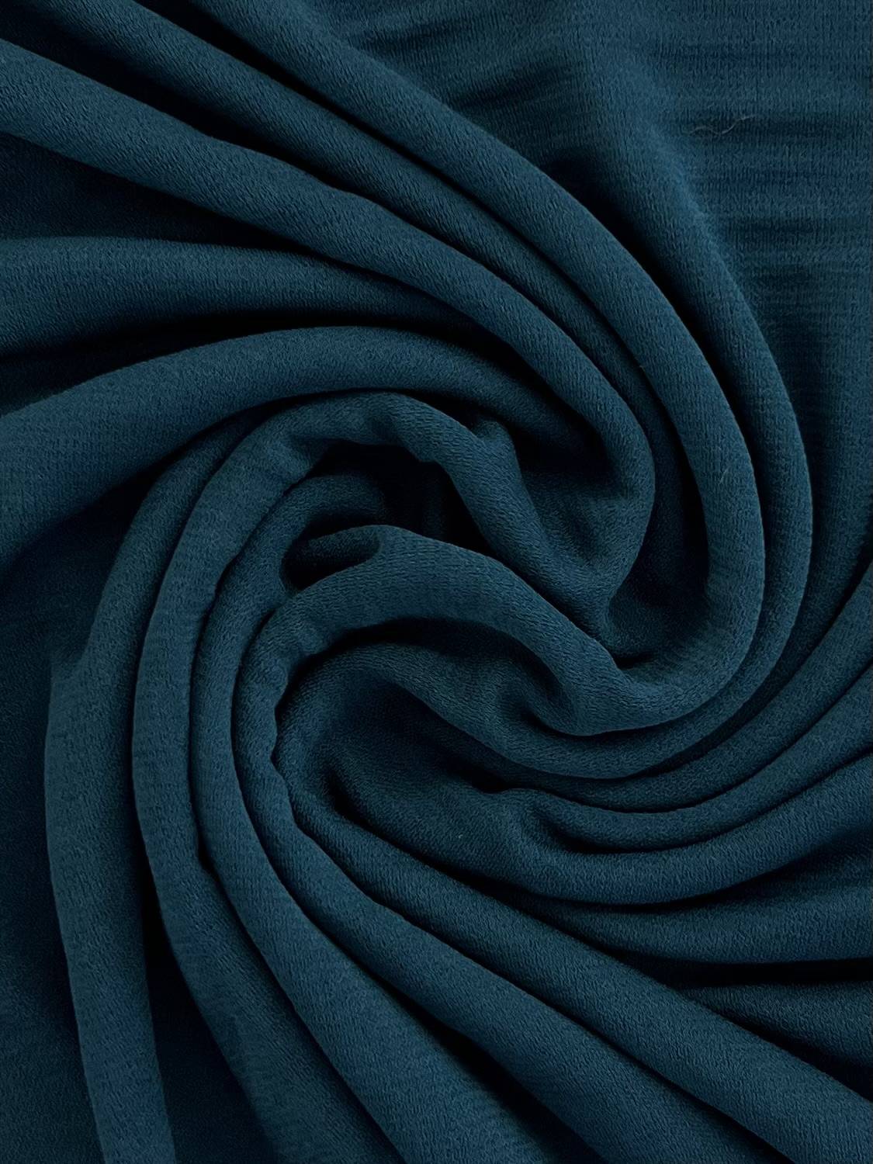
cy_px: 582
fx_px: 874
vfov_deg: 67.3
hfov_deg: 53.1
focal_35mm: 26
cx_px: 436
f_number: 1.5
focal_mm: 5.7
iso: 80
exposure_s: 1/120
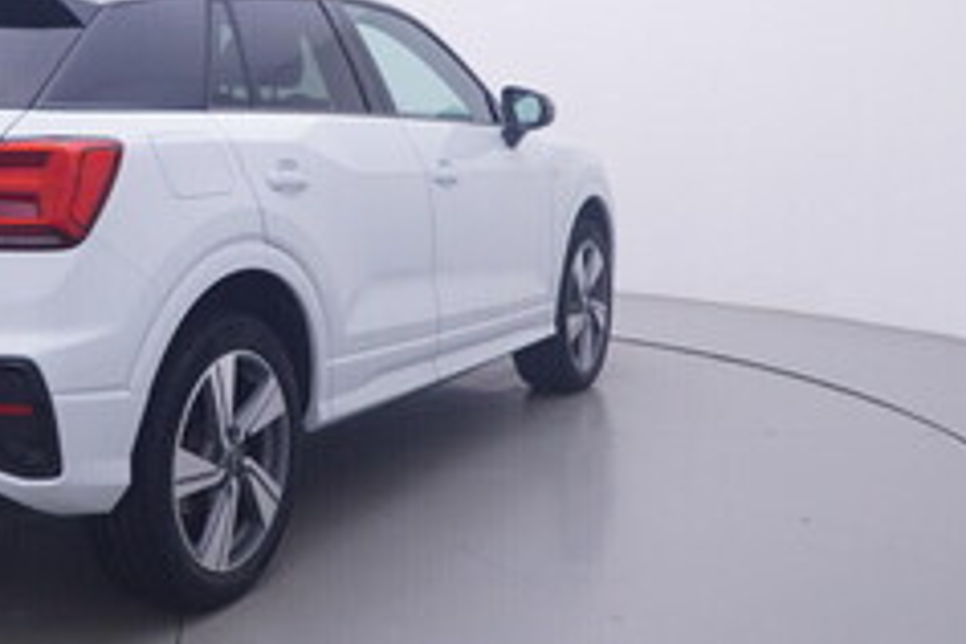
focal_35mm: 52
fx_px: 1399
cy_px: 157
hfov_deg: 37.1
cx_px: 238
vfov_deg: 25.6
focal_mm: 15
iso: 200
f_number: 5
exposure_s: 1/80
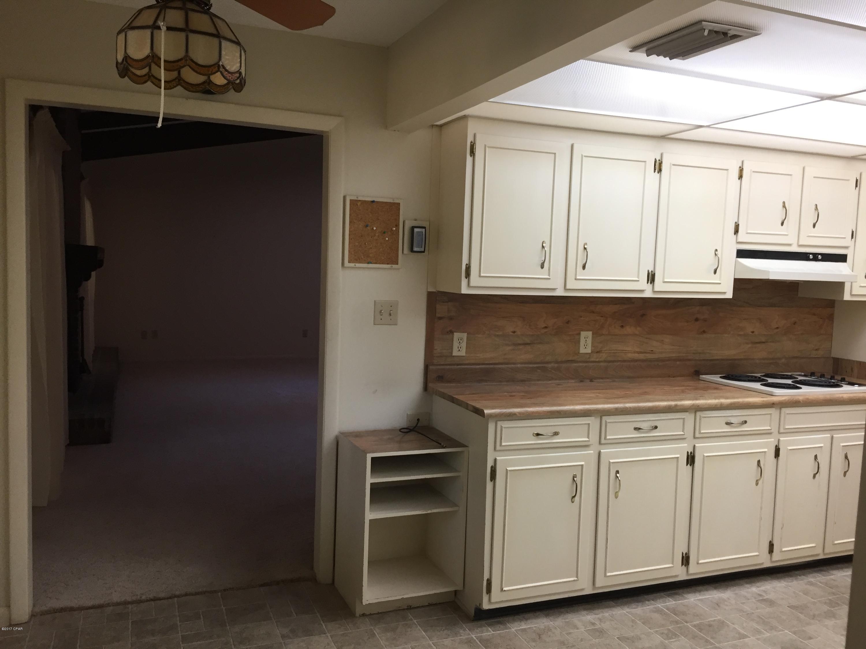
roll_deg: -3.1
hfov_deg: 61.7
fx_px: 726
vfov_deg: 48.2
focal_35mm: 29
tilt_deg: -3.5
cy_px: 324
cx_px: 433
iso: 40
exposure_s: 1/30
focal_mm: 4.15
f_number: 2.2
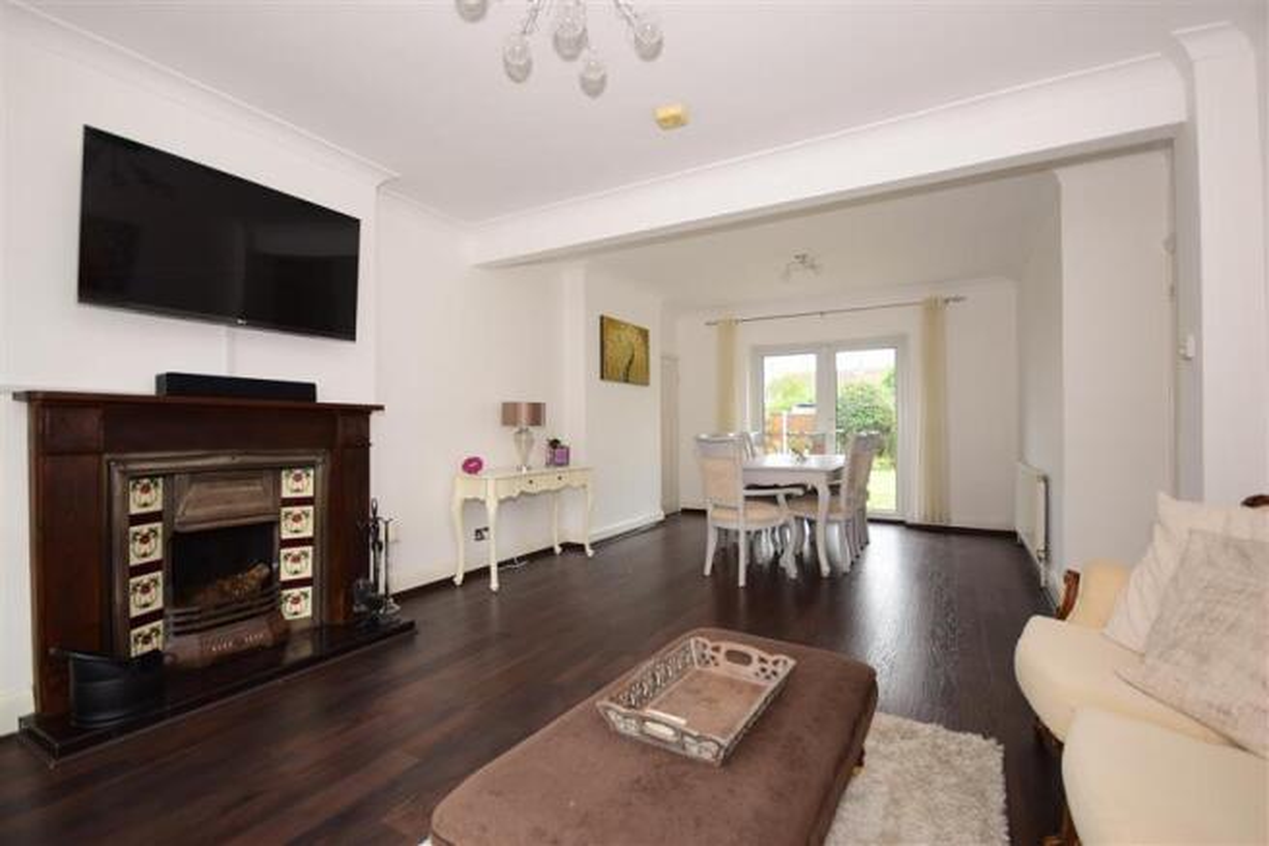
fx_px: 529
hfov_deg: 100.4
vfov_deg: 77.3
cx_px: 634
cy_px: 423
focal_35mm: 15
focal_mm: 10
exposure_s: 1/40
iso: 100
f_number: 5.6
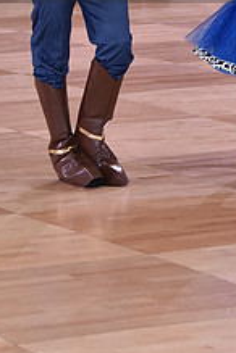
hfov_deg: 5.3
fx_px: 2547
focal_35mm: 259
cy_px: -50
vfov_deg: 7.9
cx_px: 124
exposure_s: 1/250
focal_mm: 98
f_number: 6.3
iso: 1600
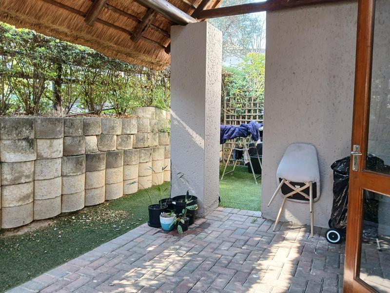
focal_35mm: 26
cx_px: 195
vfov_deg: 53.1
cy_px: 146
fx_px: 293
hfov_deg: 67.3
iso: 100
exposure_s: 1/50
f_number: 1.8
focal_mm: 3.98
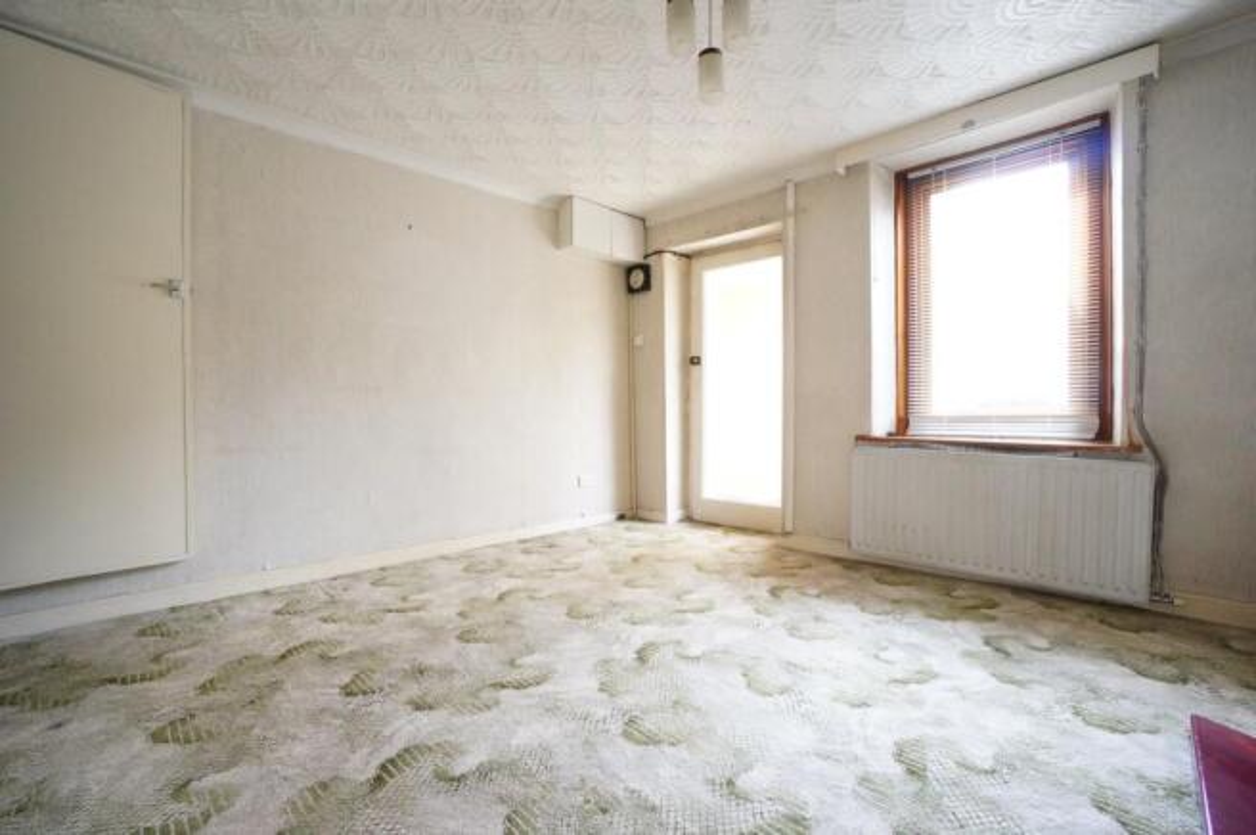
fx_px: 523
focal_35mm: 15
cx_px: 628
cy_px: 418
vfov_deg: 77.2
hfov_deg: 100.4
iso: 2000
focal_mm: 10
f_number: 7.1
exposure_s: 1/60
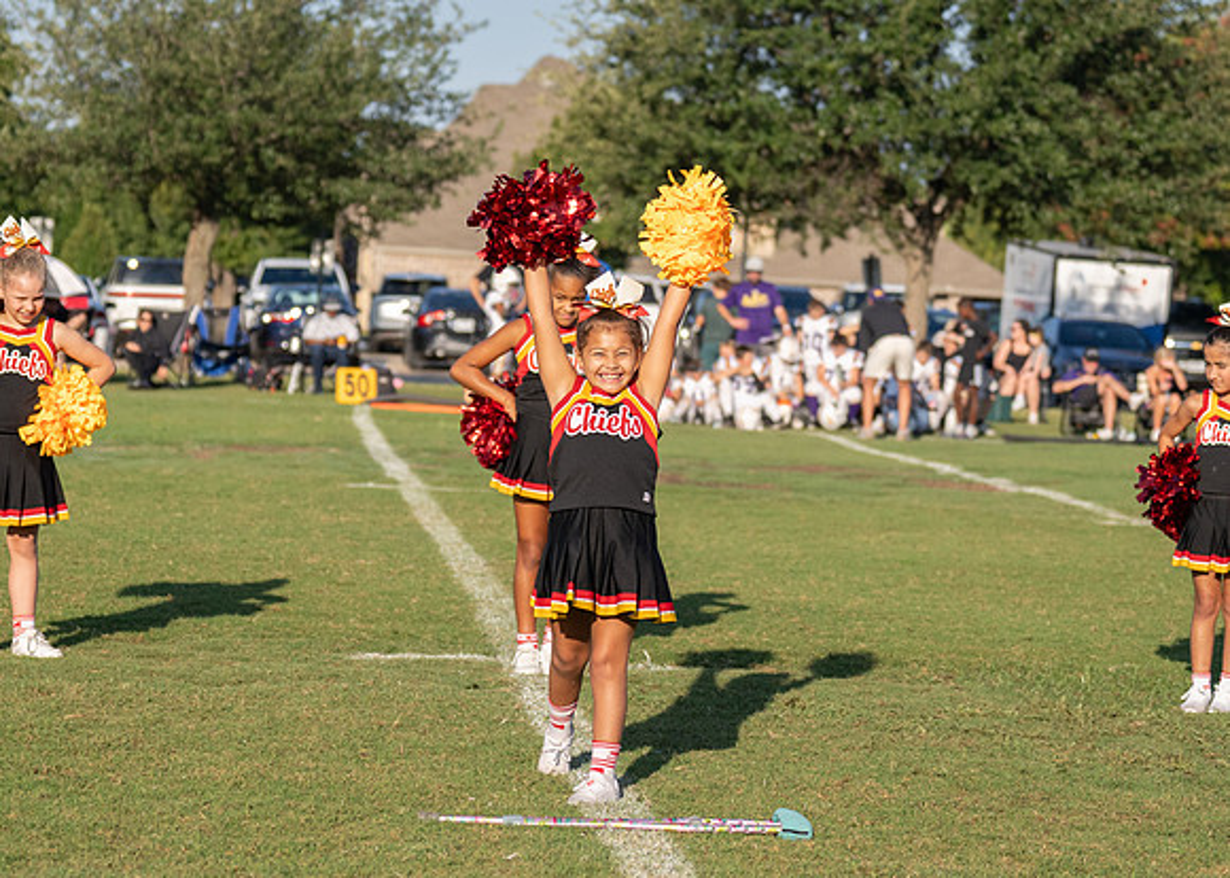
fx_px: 4483
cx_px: 506
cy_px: 400
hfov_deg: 15.6
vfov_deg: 11.2
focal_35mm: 128
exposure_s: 1/5000
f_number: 2.8
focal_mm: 70
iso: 320
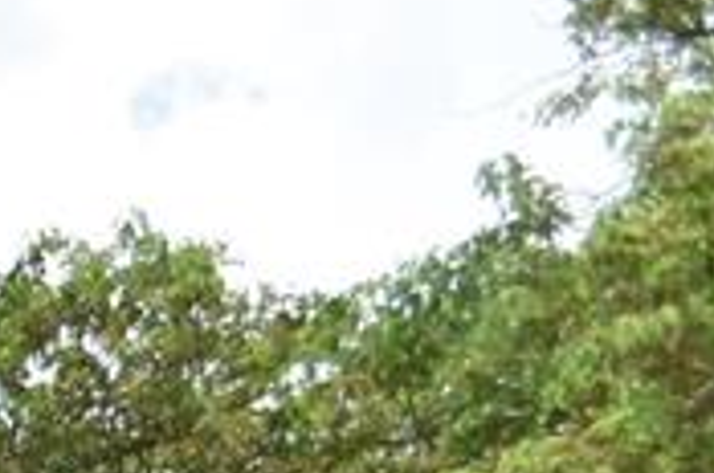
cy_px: 1325
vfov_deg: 11.2
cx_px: -1036
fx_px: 1742
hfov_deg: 14.4
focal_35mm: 88
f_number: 3.5
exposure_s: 1/4000
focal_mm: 10
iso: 800
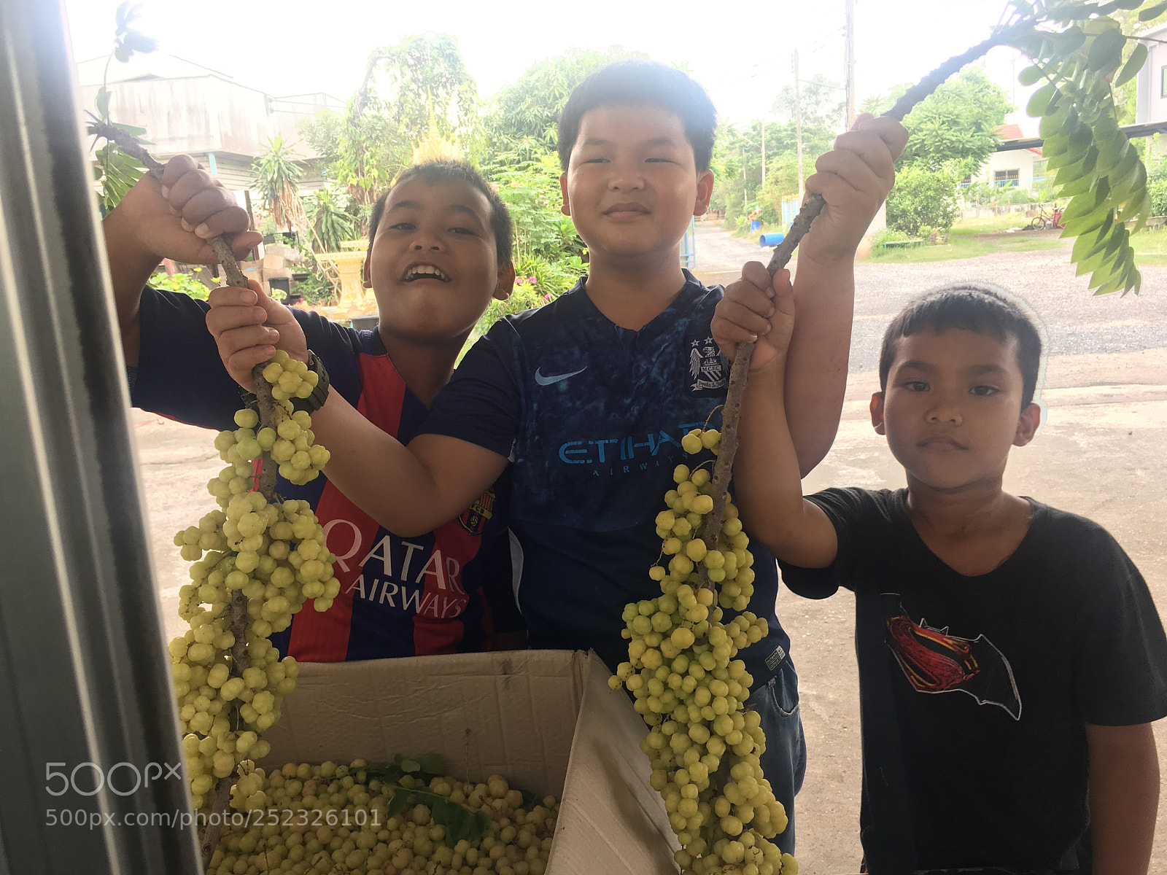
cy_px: 438
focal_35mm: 29
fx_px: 978
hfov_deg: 61.7
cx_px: 584
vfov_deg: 48.2
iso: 25
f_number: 2.2
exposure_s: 1/100
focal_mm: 4.15
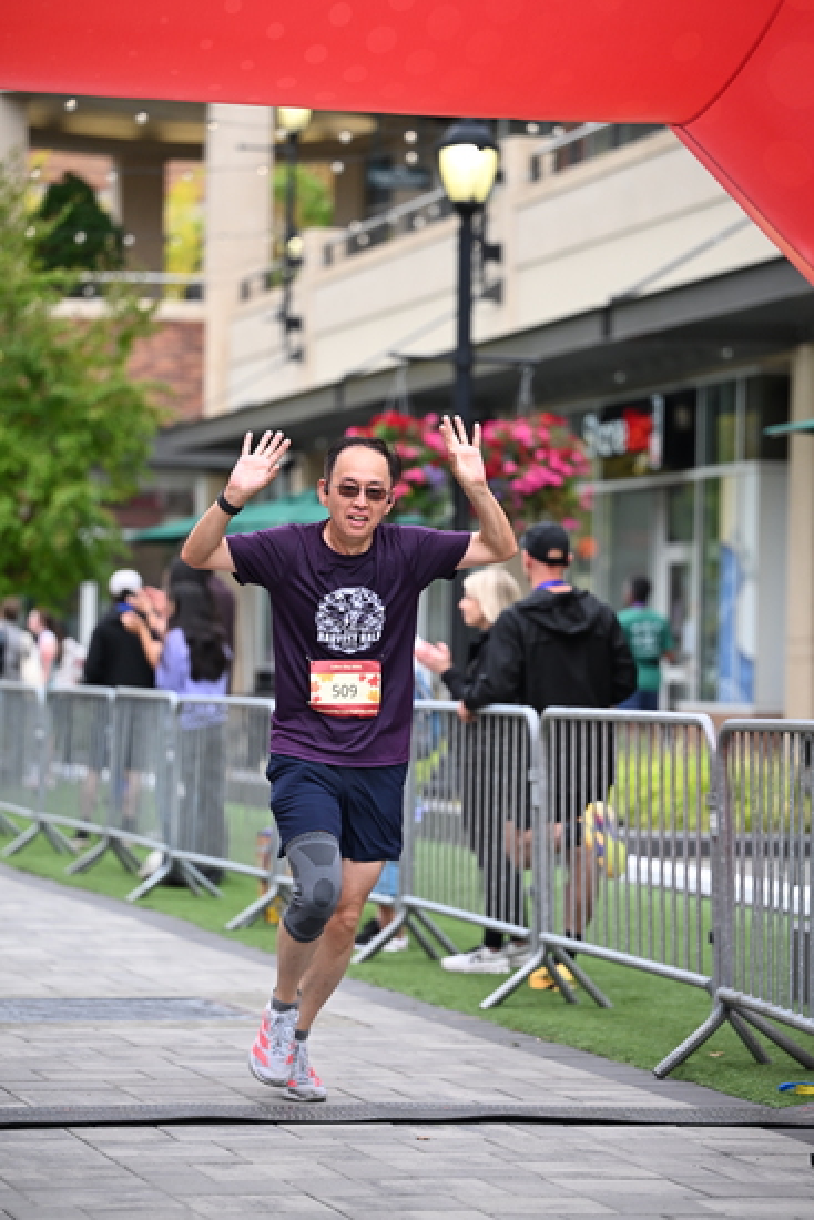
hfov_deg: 11.4
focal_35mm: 120
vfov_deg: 17.1
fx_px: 4067
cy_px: 610
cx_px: 407
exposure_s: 1/2000
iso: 800
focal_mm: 120
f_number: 2.8
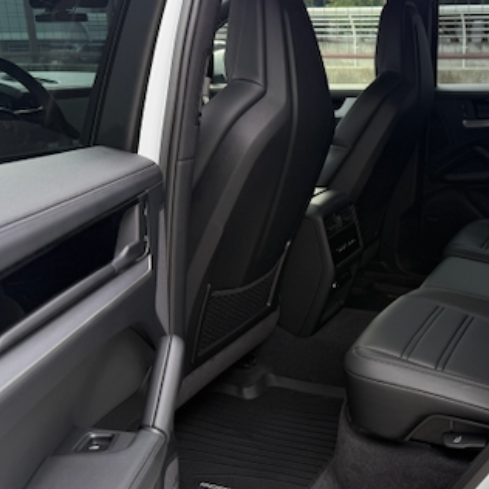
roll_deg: +0.6
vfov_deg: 39.1
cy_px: 266
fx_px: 687
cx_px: 421
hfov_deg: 37.1
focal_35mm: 43
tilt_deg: -14.6
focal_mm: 6.76
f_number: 1.78
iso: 80
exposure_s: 1/416
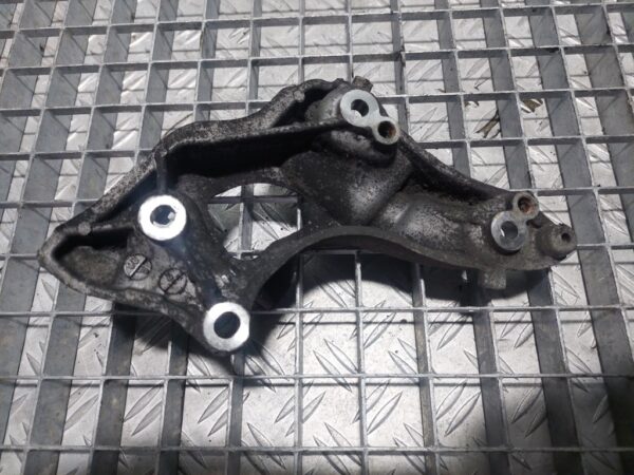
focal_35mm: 25
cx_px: 317
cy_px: 238
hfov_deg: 69.4
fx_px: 458
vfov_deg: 54.9
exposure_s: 1/100
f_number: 1.8
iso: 64
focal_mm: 5.23
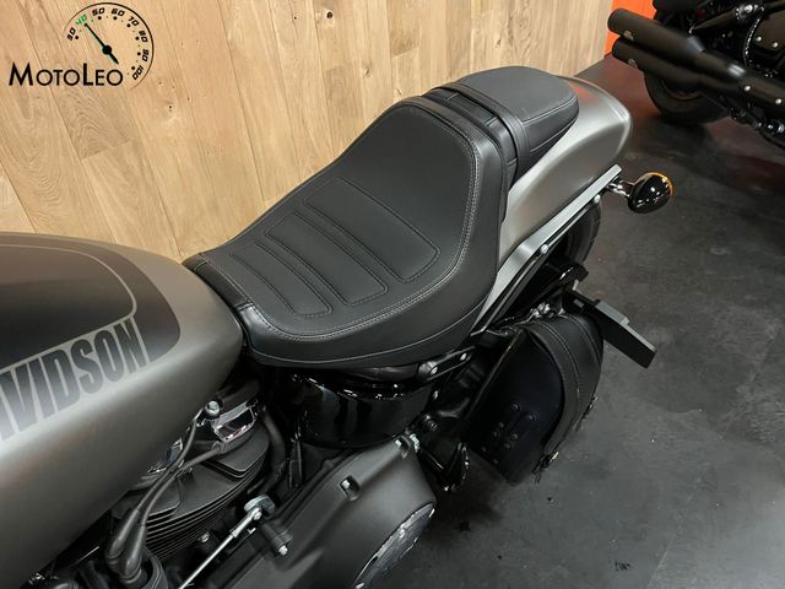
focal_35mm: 26
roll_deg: +4.2
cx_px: 392
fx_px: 590
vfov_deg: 53.1
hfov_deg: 67.3
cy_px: 294
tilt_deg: -38.4
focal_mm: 5.1
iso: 640
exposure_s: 1/25
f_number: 1.6
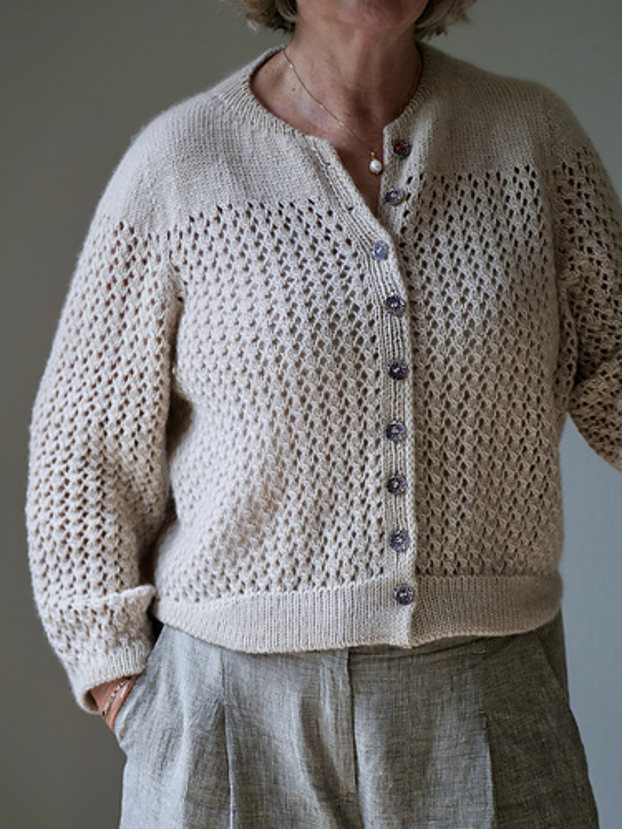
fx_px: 2252
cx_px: 311
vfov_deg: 20.9
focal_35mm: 94
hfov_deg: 15.7
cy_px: 414
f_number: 1.7
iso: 200
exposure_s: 1/250
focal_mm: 47
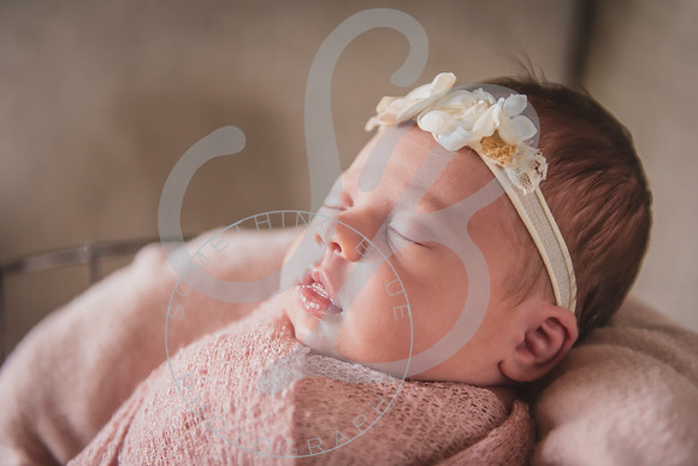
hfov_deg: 35.6
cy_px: 233
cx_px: 349
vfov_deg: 24.2
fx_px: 1086
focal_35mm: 56
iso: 1250
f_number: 2.8
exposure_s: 1/160
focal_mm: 56
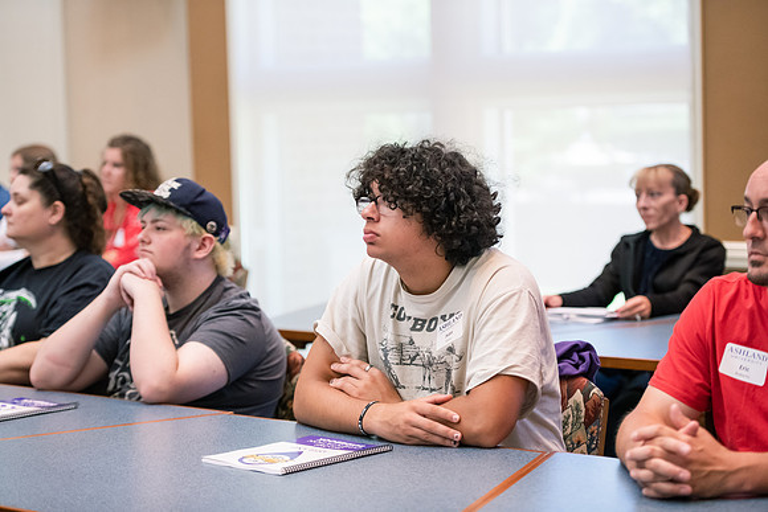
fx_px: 1835
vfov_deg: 15.9
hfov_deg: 23.6
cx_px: 384
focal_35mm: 86
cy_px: 256
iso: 2500
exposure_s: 1/160
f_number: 2.8
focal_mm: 86
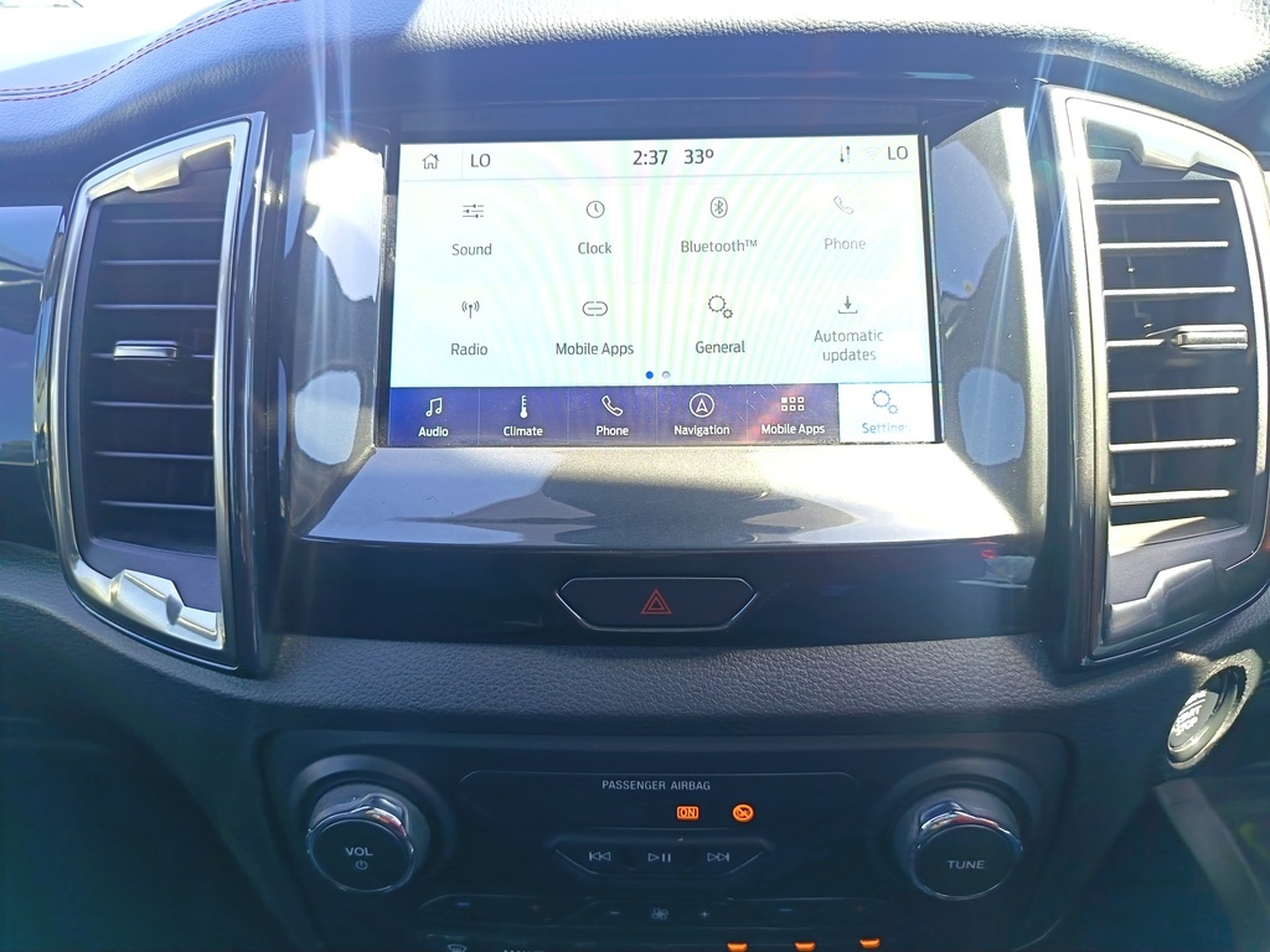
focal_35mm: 24
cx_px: 635
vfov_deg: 56.8
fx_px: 881
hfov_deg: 71.6
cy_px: 476
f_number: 1.75
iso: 366
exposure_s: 1/100
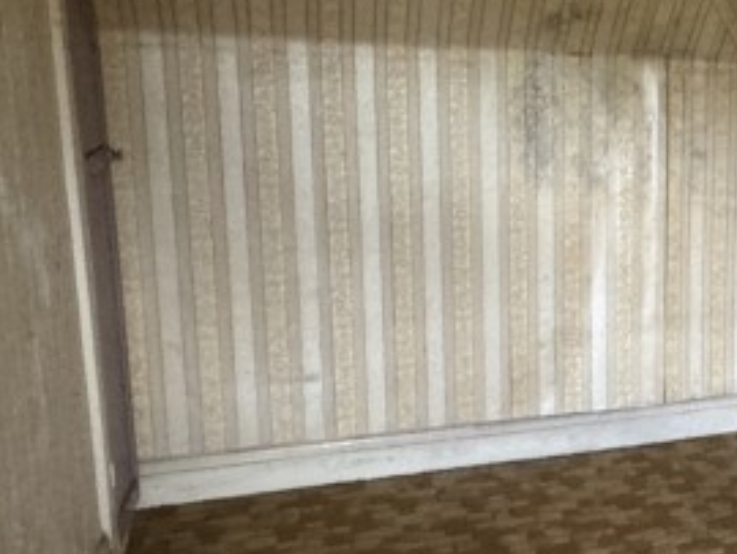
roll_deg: -2.9
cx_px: 991
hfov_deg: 28.6
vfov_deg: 27.6
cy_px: 265
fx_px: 1129
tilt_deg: -9.6
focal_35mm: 53
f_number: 2.2
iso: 320
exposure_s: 1/60
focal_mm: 2.22
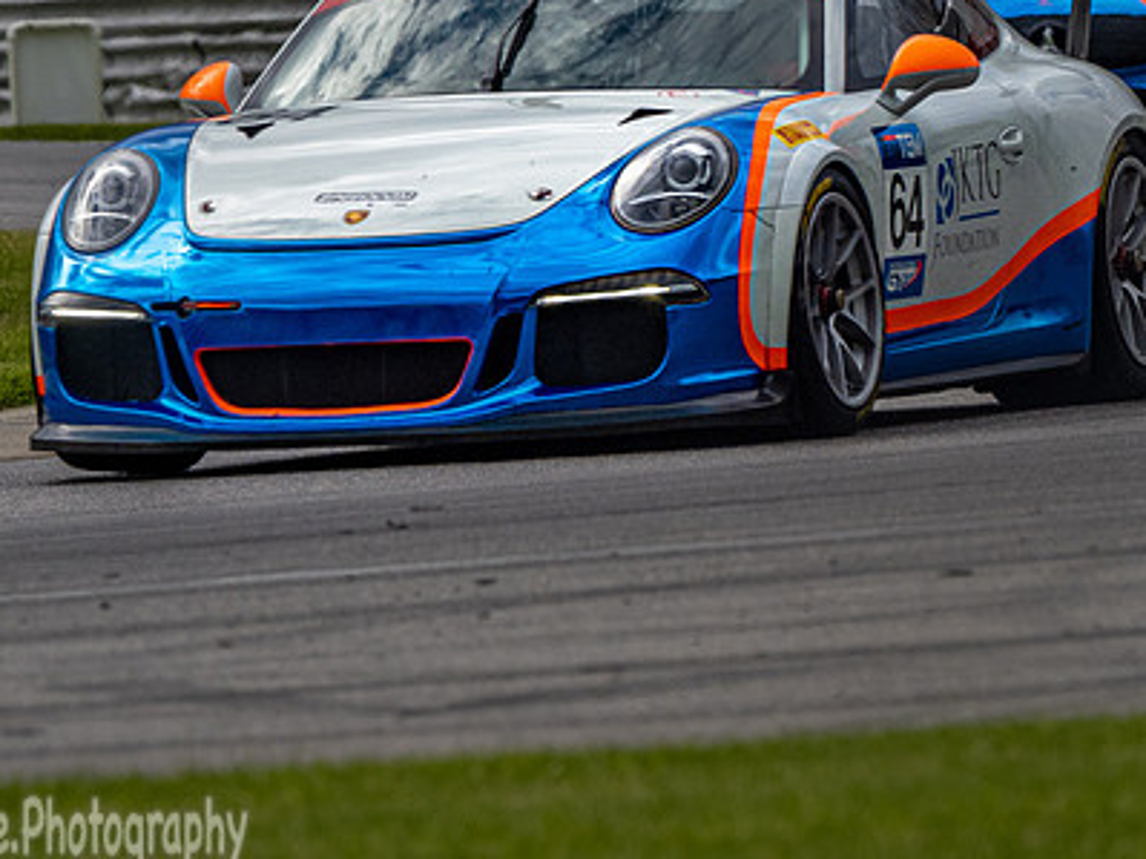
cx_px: 848
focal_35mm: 1057
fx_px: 34983
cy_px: 134
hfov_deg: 1.9
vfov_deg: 1.4
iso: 400
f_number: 8
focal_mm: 300
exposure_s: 1/1250
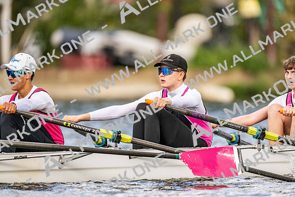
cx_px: 148
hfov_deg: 3.4
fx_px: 4920
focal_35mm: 600
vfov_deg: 2.3
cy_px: 98
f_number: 4
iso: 900
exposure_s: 1/2500
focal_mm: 600
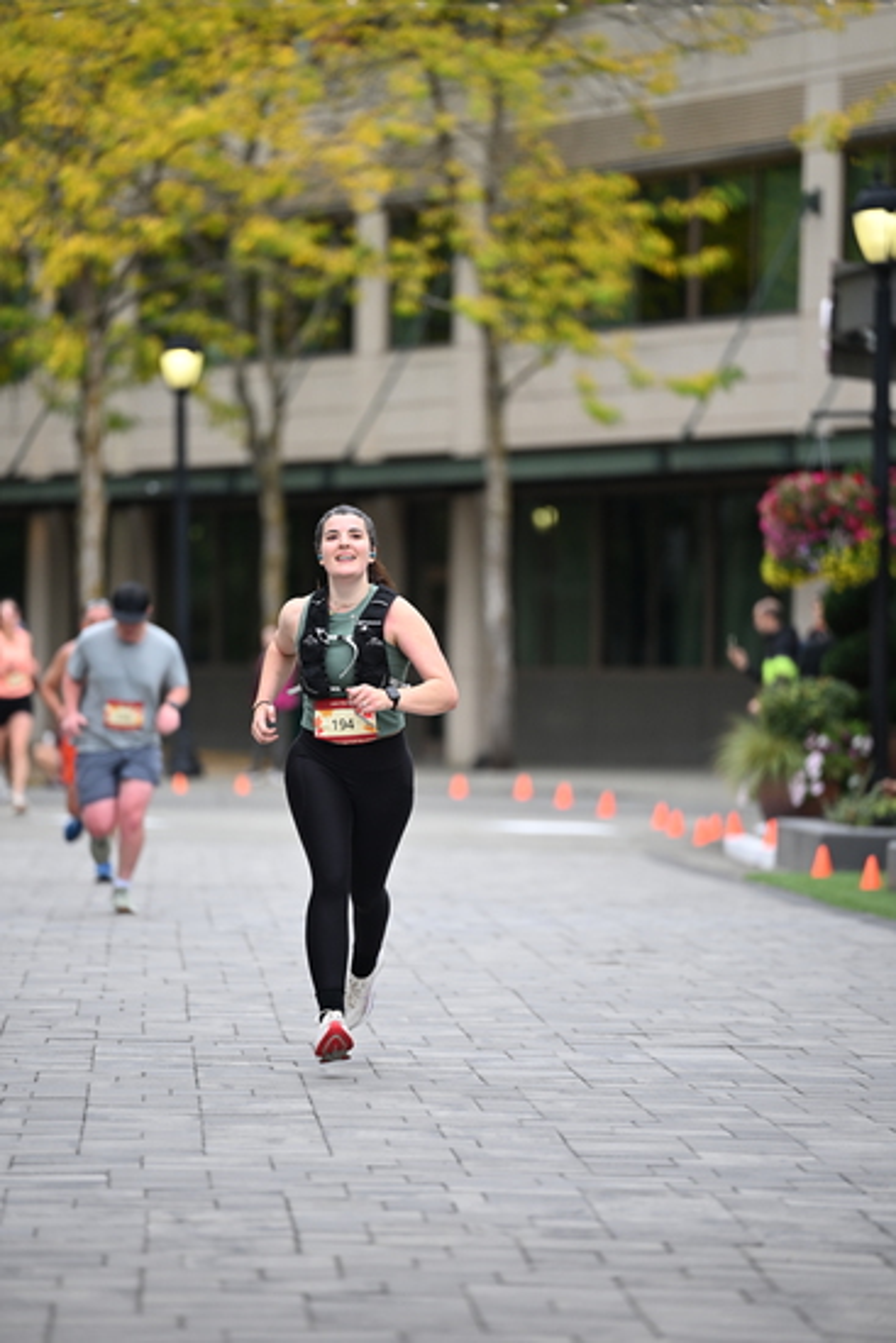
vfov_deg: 10.3
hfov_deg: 6.9
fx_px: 7461
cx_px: 448
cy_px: 672
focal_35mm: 200
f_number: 2.8
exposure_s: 1/2000
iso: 640
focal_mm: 200
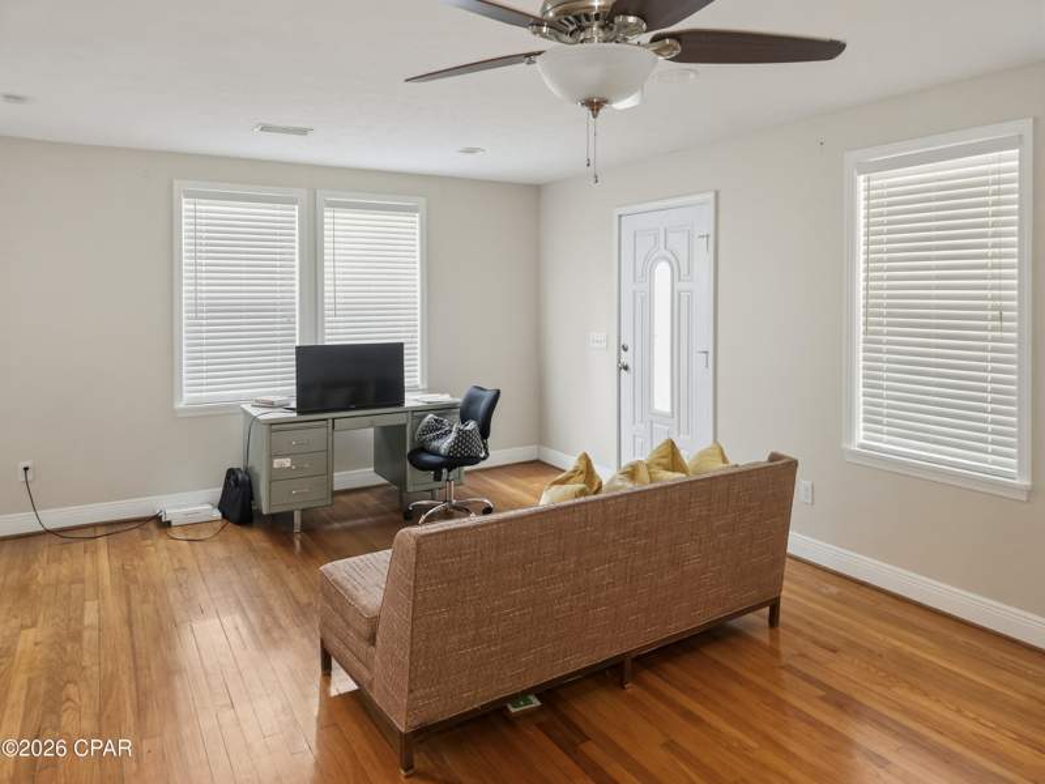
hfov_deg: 73.9
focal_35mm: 23
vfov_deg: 58.9
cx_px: 522
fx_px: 694
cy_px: 392
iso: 100
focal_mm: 6.3
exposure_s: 1/25
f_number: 1.7
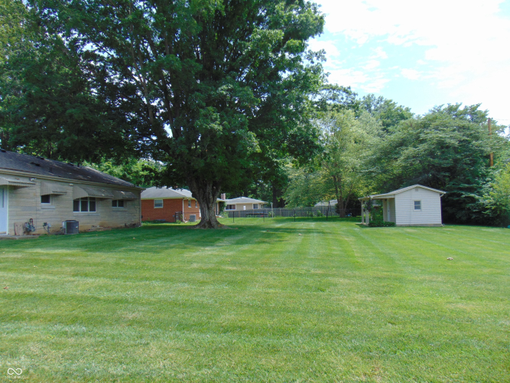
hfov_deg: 69.4
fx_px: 368
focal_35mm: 25
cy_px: 192
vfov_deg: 54.9
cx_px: 255
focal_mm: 4.5
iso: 80
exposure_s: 1/640
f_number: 3
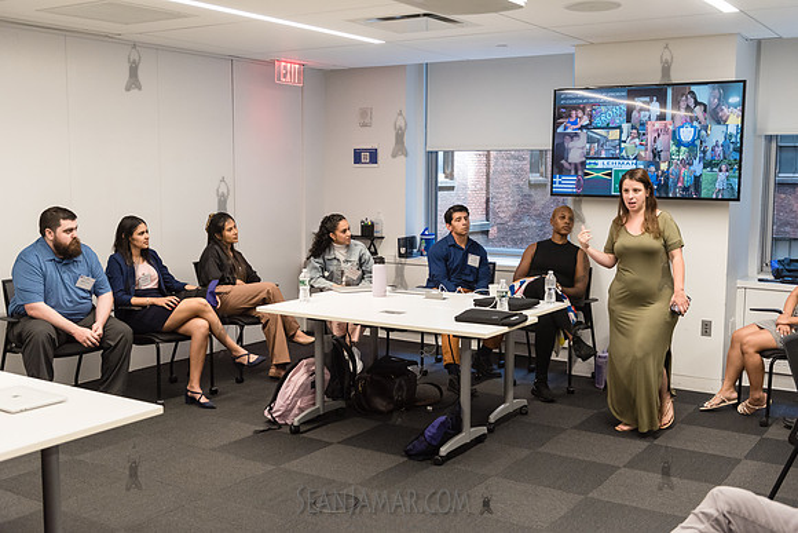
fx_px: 842
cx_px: 399
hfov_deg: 50.7
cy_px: 266
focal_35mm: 38
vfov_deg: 35.1
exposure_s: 1/250
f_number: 4.5
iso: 2500
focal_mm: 38
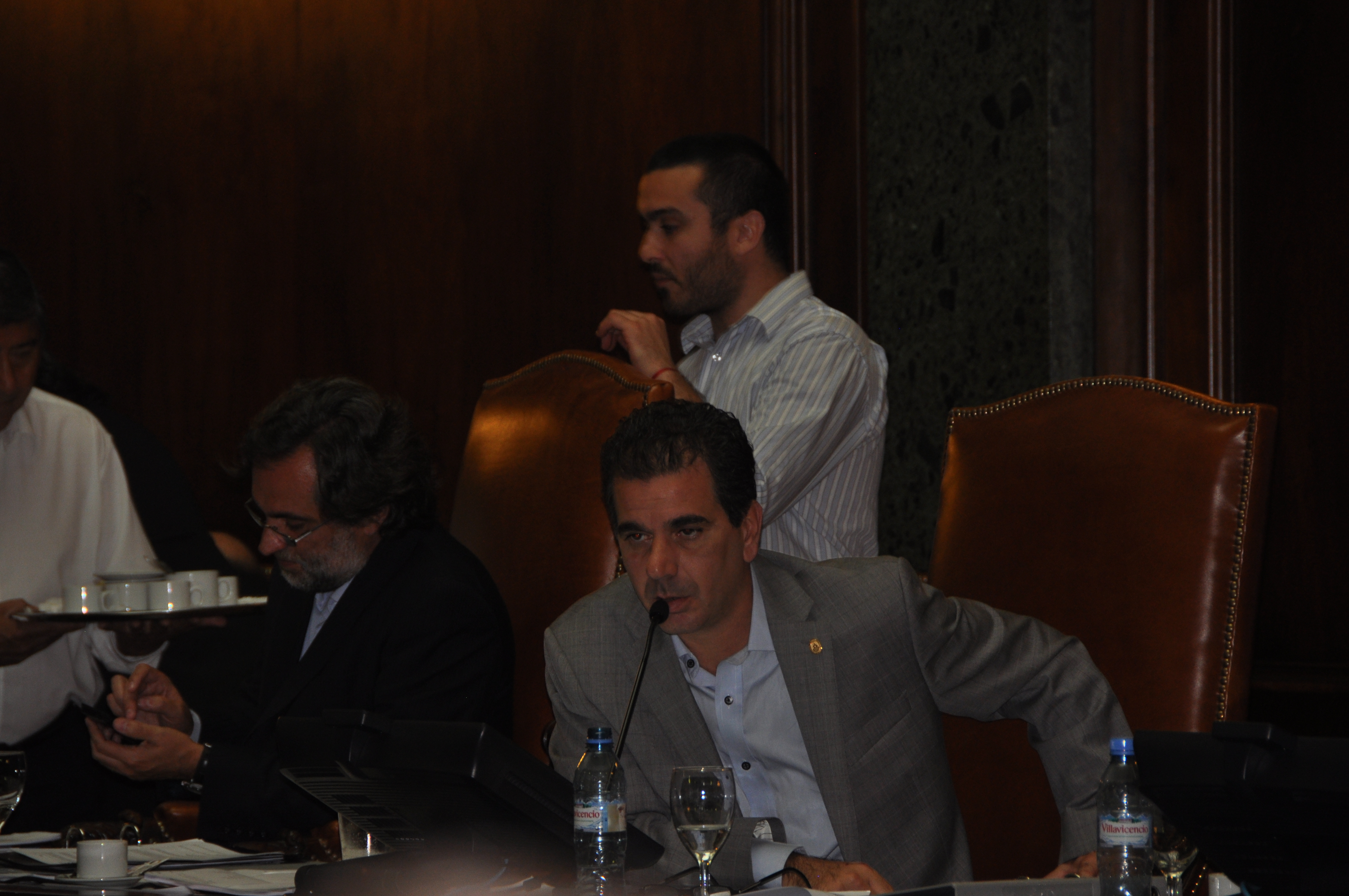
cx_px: 674
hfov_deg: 8.1
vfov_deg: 5.4
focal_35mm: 255
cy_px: 448
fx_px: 9544
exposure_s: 1/60
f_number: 5.6
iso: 400
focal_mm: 170
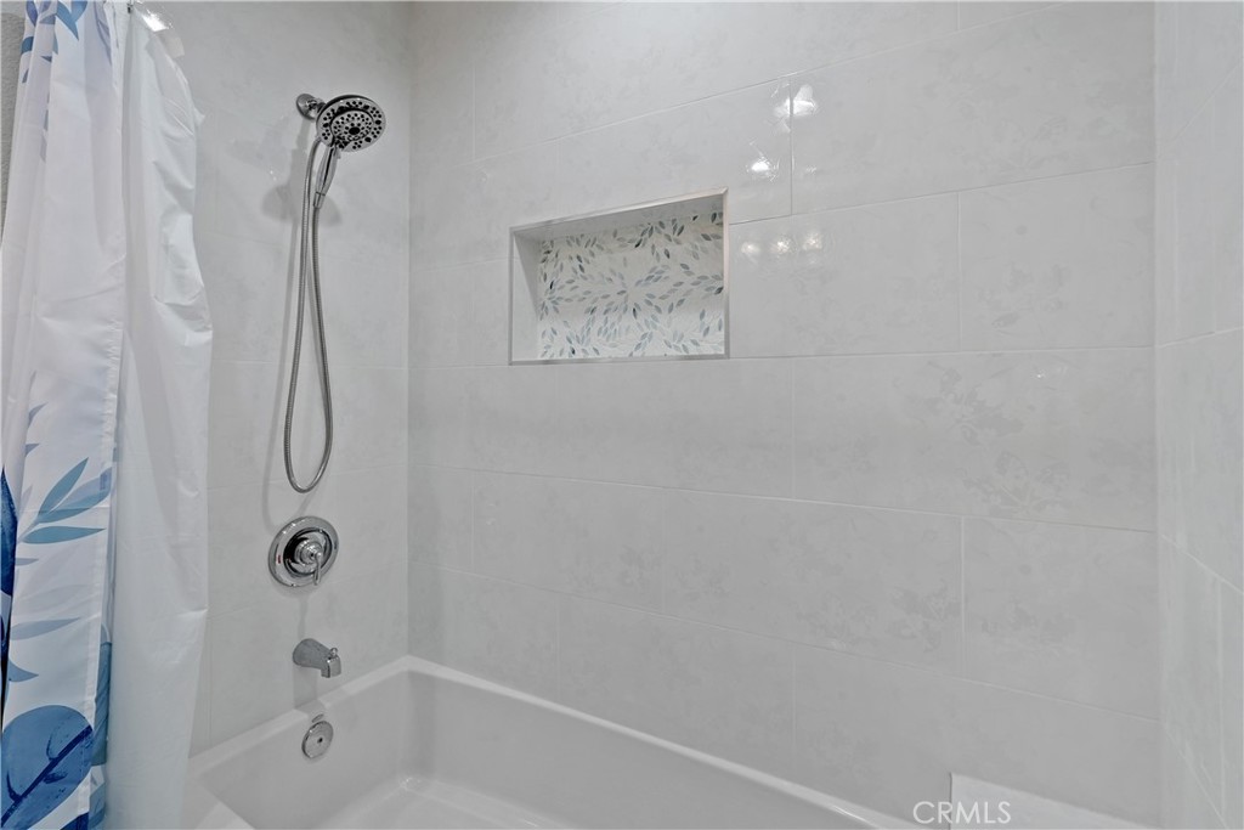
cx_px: 622
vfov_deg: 73.8
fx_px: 553
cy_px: 415
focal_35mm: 16
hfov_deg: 96.7
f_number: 5
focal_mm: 16
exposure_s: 1/15
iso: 500
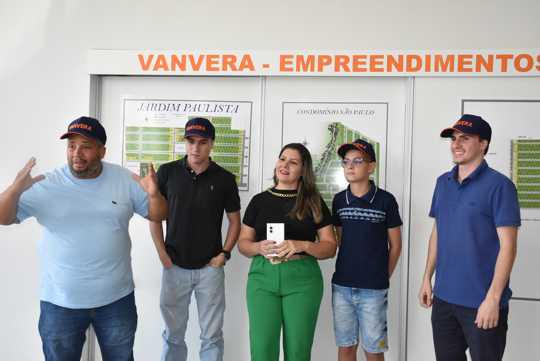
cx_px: 270
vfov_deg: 34.3
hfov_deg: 49.5
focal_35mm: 39
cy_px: 180
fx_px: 585
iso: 1600
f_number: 5.6
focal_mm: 26
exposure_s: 1/200
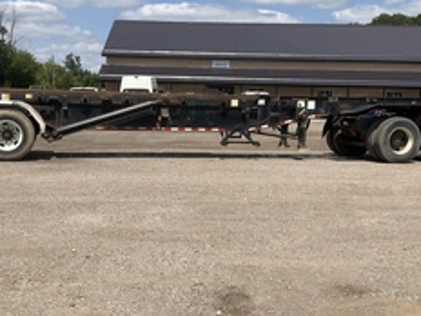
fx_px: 608
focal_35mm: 50
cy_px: 160
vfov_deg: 29.1
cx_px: 174
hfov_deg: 38.1
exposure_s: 1/2801
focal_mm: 3
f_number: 1.8
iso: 25
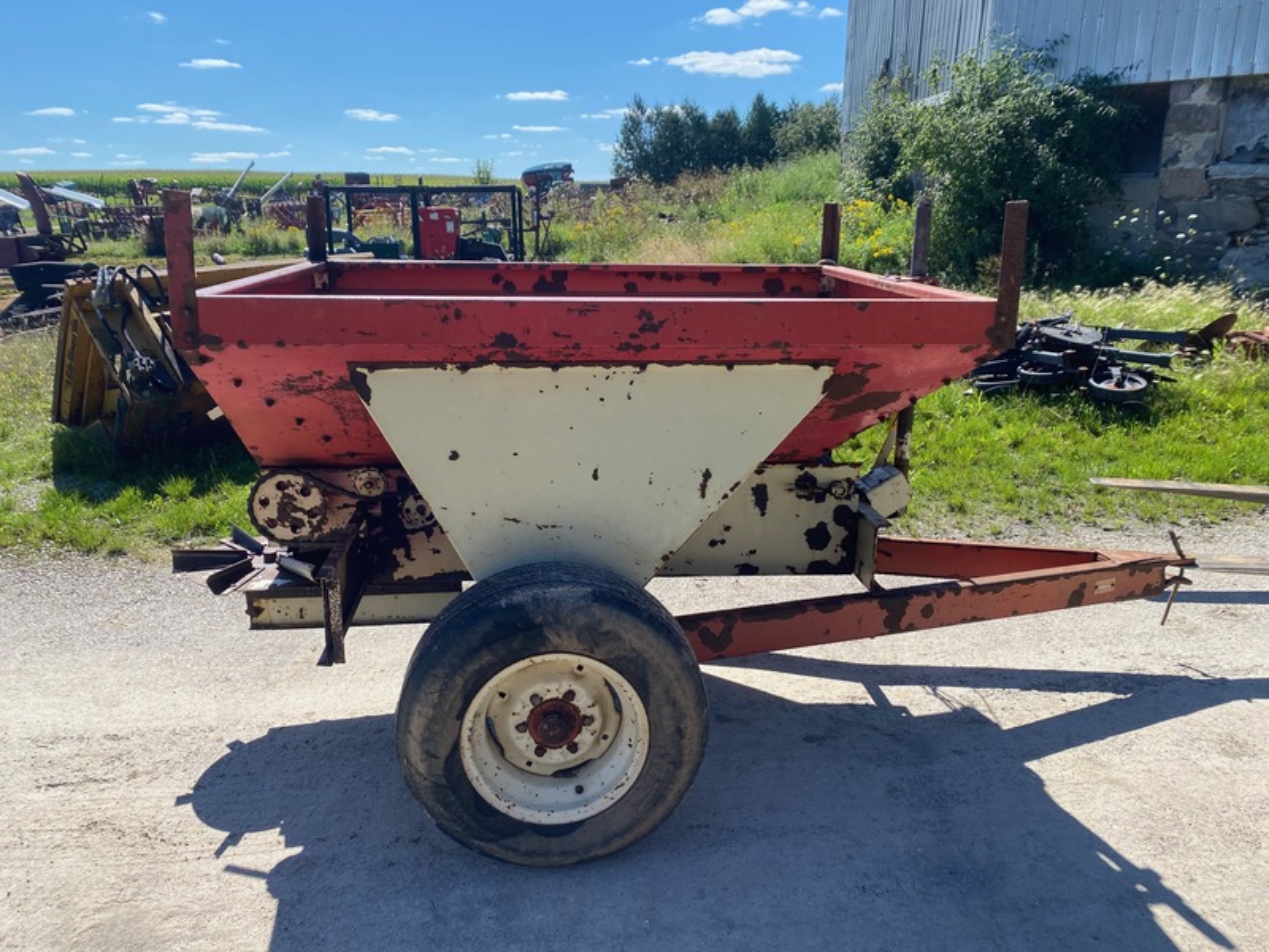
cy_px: 476
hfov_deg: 67.3
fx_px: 953
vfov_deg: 53.1
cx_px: 634
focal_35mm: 26
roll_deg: +0.1
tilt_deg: -13.2
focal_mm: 4.25
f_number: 1.8
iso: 32
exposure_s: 1/1961
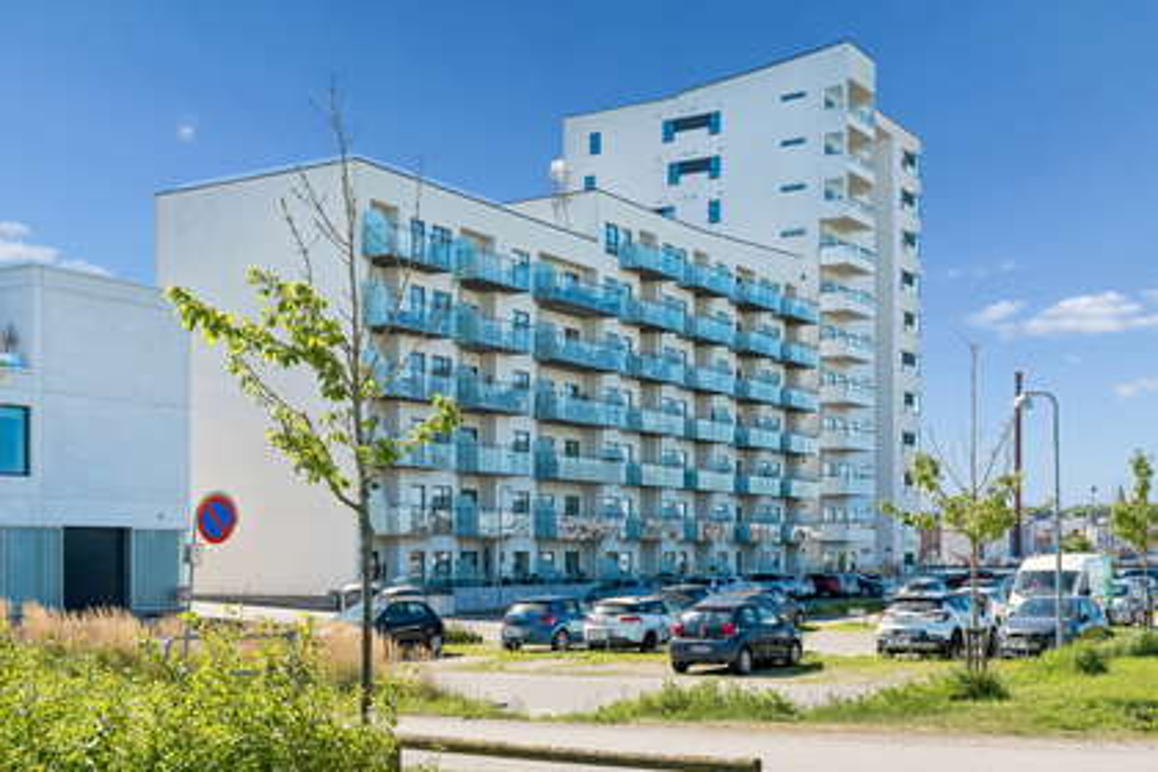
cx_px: 579
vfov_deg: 29.2
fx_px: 1480
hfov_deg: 42.7
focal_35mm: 46
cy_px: 386
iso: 400
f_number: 5.6
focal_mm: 46
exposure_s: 1/1000
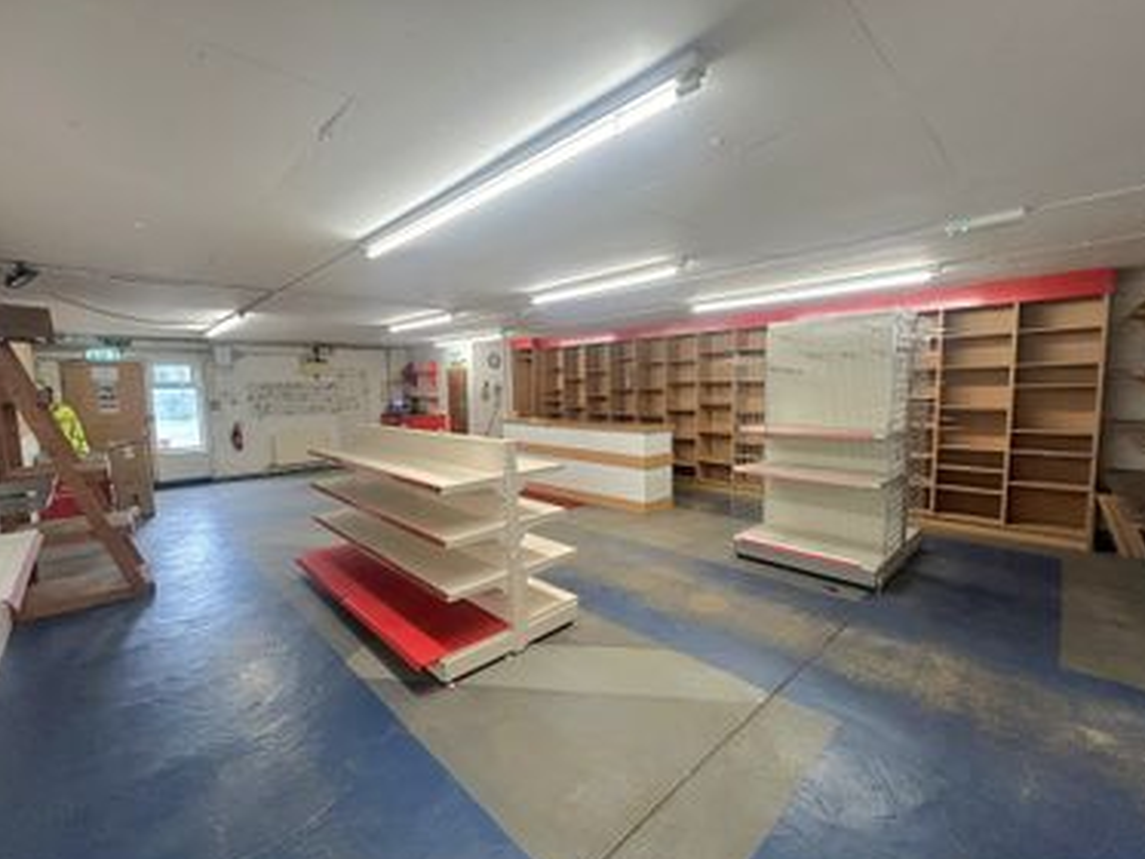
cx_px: 602
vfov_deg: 81.8
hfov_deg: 98.1
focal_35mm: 15
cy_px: 430
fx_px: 496
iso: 200
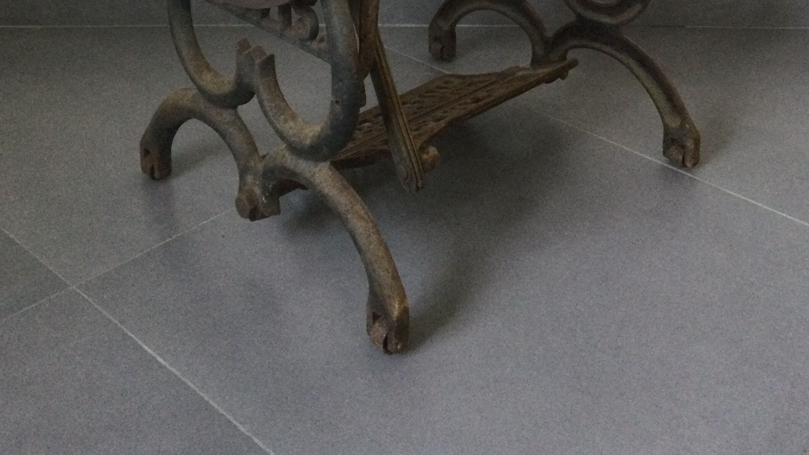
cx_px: 403
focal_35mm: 52
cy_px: -90
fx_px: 1115
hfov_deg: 39.9
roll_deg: -0.6
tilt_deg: -16.2
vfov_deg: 21.4
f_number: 2.4
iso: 200
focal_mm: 3.3
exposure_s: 1/33
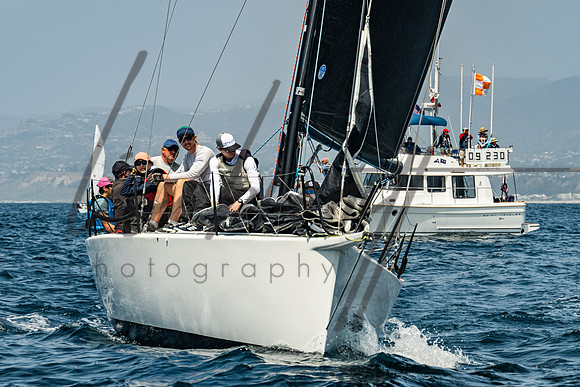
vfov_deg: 7.0
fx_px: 3179
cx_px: 229
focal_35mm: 197
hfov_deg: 10.4
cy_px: 172
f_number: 6.3
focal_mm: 125
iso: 320
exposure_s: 1/1250
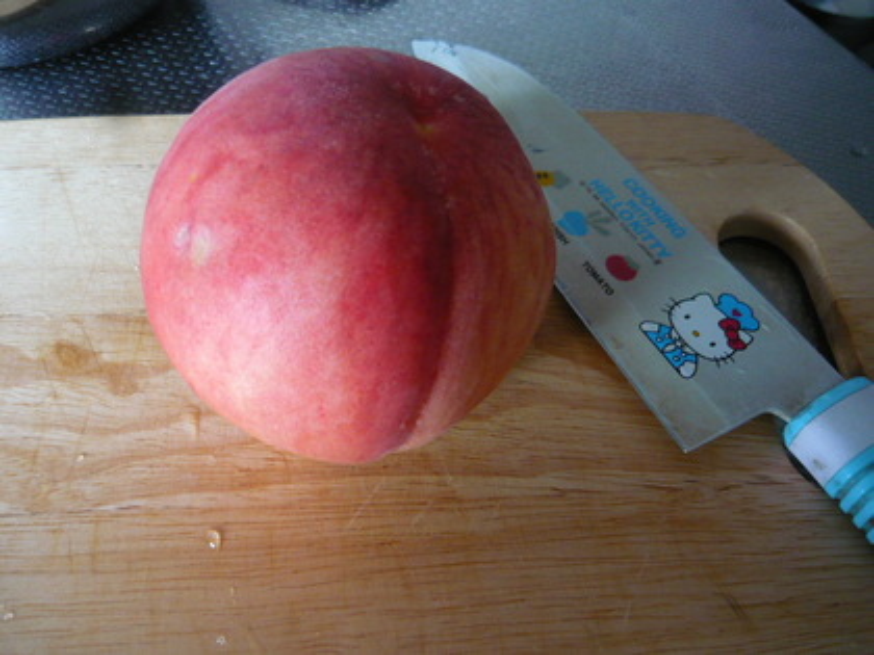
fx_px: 833
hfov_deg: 55.4
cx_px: 437
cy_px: 328
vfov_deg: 42.9
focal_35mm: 33
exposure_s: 1/30
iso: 250
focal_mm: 5.5
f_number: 2.8
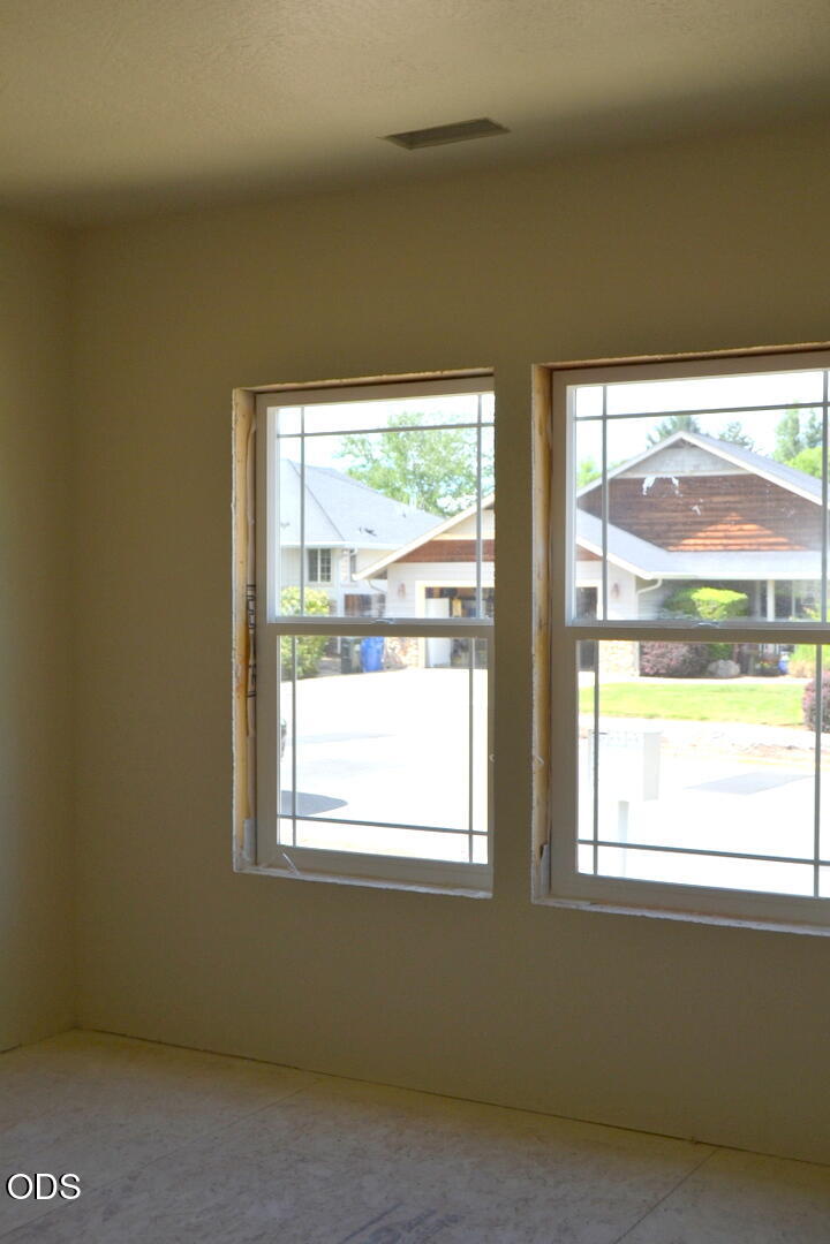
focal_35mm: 45
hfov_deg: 29.9
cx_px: 415
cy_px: 622
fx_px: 1556
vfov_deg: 43.6
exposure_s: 1/160
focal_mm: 30
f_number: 6.3
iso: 100
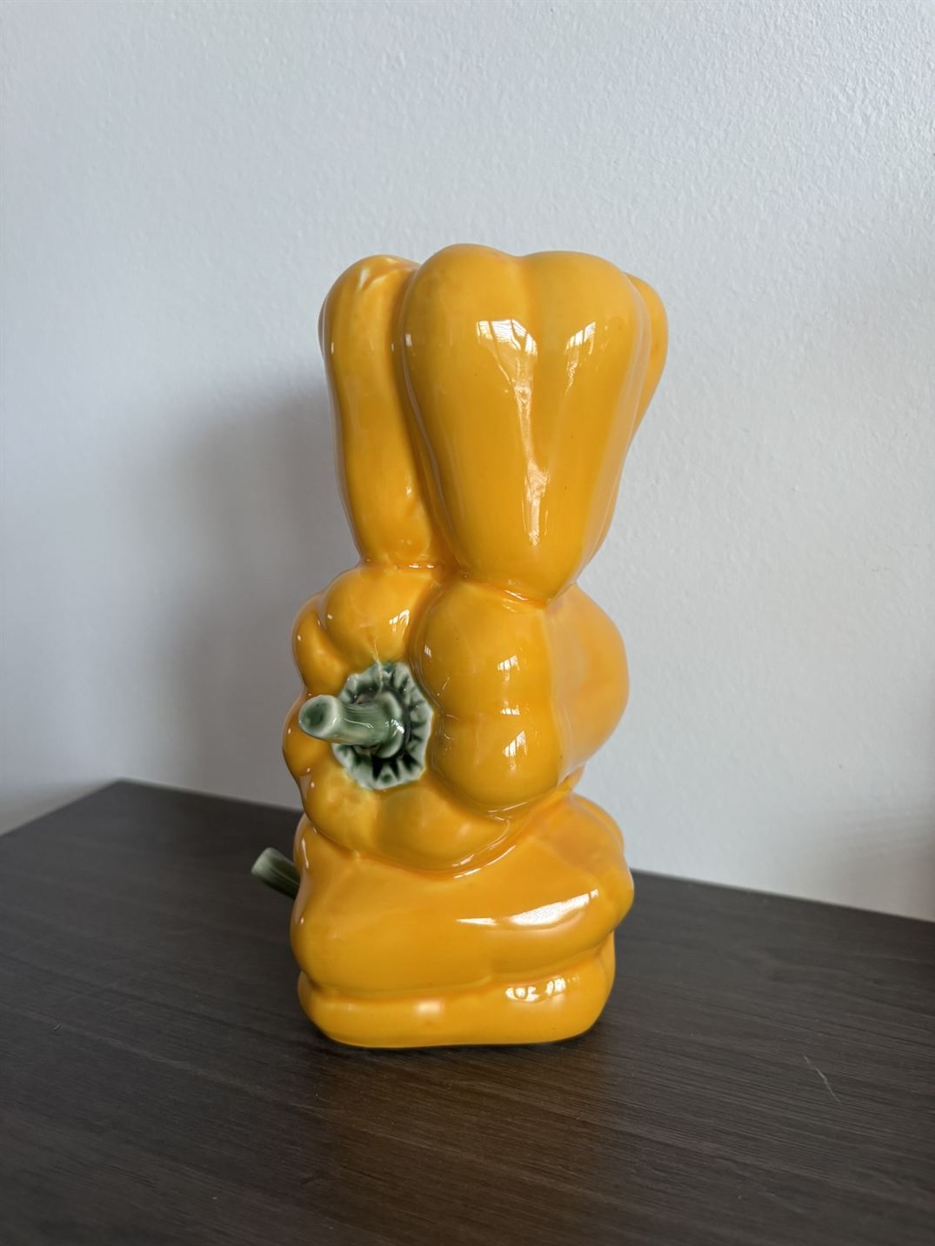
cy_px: 623
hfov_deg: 53.1
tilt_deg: -11.4
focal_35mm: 26
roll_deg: -0.7
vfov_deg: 67.3
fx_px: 936
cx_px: 468
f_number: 1.6
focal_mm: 5.96
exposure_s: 1/60
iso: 250
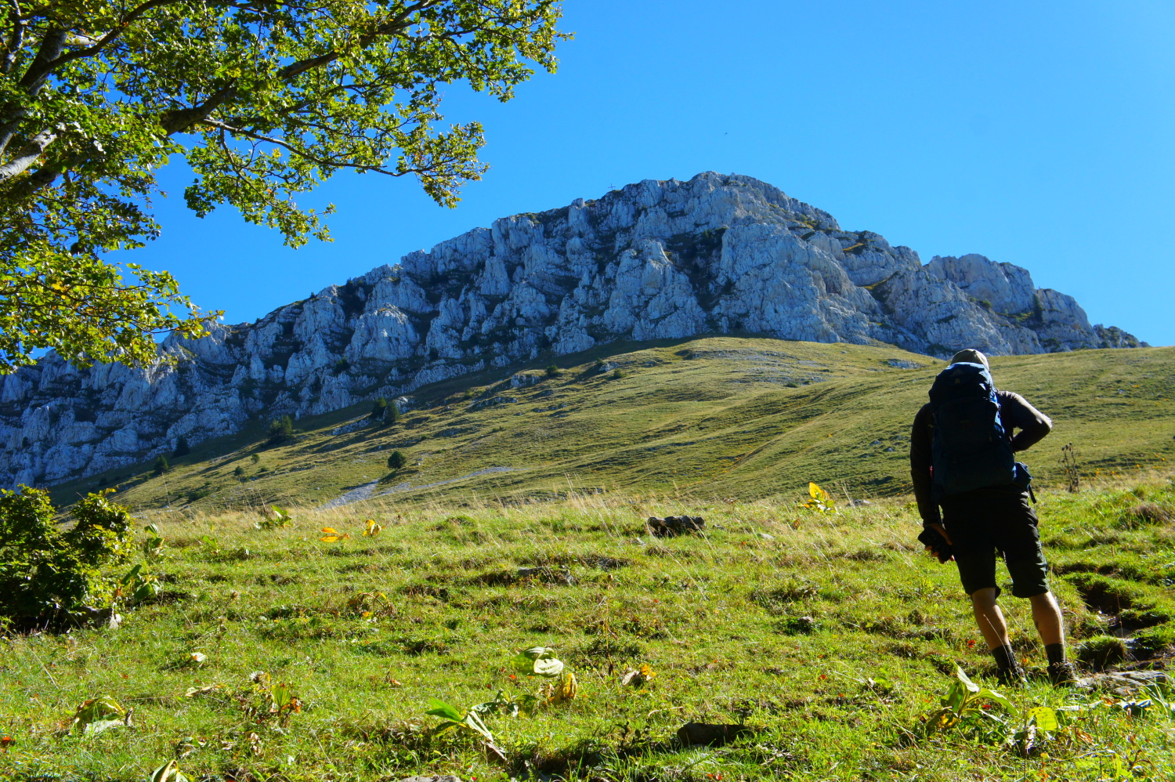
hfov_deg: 41.1
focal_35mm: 48
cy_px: 391
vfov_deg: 28.0
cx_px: 588
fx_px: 1566
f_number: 8
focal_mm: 32
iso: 200
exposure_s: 1/250
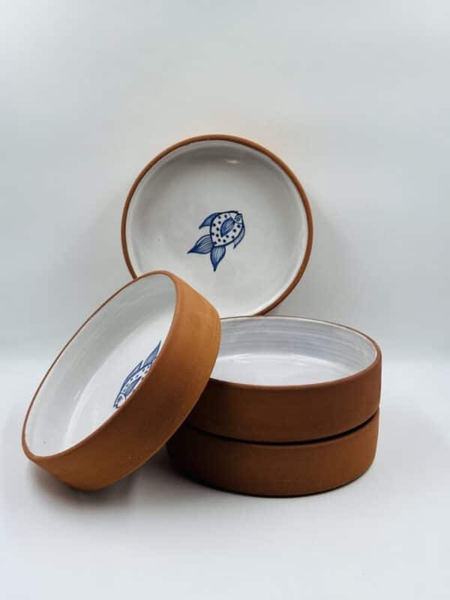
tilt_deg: -16.8
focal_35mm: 48
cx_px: 225
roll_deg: -1.1
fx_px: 832
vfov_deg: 39.7
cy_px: 300
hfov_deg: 30.3
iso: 64
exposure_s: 1/396
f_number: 1.78
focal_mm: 6.86
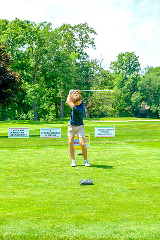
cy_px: 120
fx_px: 373
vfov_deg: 35.6
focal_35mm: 56
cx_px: 80
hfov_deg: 24.2
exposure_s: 1/500
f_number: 5
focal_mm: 37.4
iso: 200
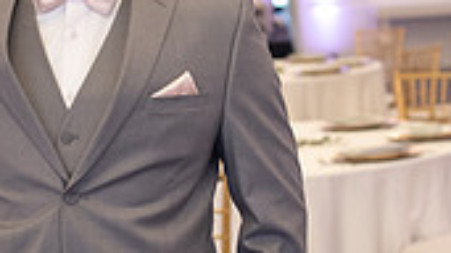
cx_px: 98
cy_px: 55
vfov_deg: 8.8
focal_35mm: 138
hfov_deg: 15.5
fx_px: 1650
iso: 1600
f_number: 2.8
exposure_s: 1/250
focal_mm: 50
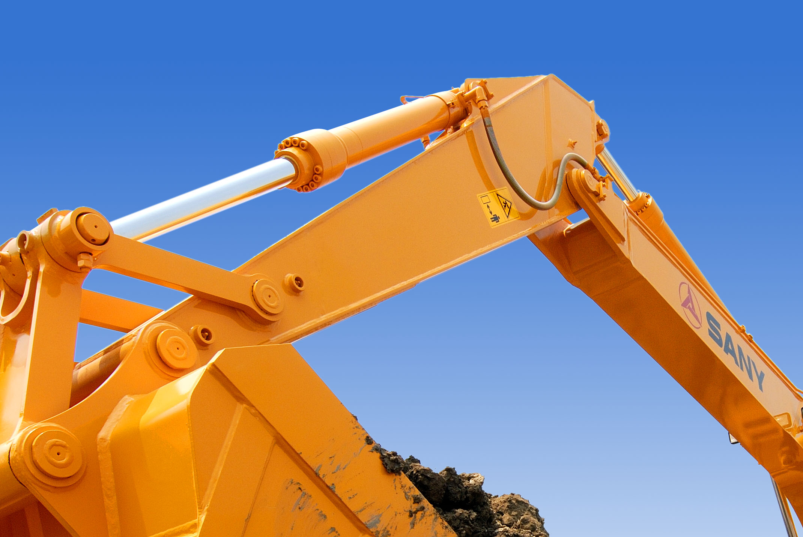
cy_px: 475
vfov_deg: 33.4
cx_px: 585
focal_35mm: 38
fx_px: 849
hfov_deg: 49.0
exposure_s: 1/200
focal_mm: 14
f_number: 11
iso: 100
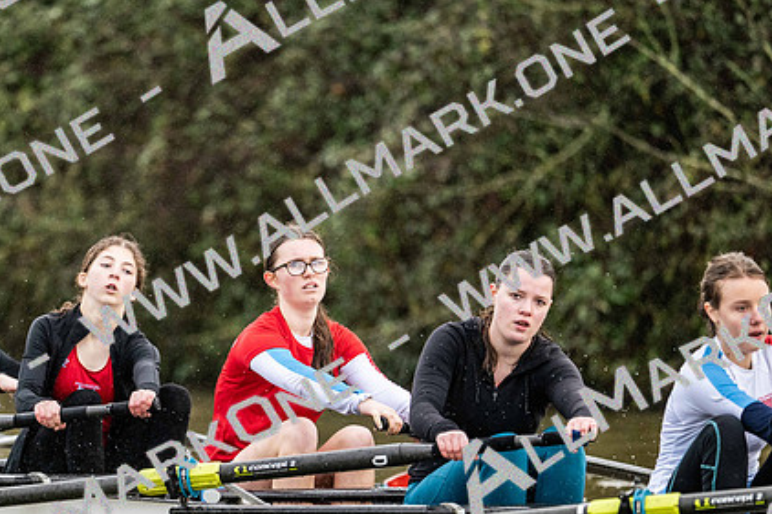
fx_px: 11789
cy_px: 352
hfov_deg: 3.8
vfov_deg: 2.5
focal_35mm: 550
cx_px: 306
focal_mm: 400
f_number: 4.5
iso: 2000
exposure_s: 1/1600
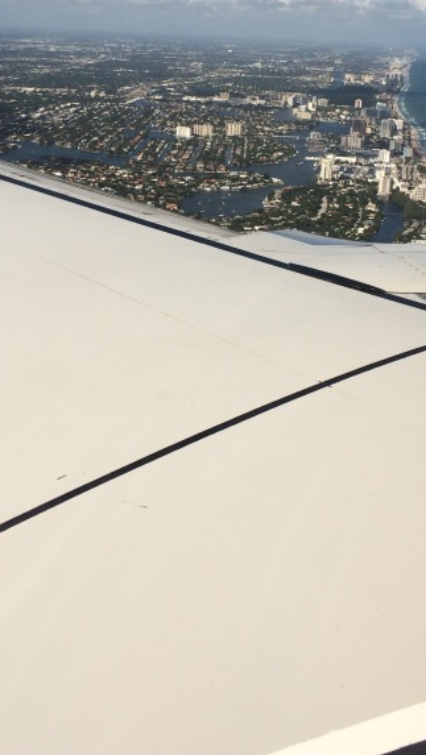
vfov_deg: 43.0
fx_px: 942
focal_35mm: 47
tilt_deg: -13.4
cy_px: 240
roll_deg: -4.5
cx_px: 197
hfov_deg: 25.5
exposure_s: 1/2740
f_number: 2.2
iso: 32
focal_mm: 4.15
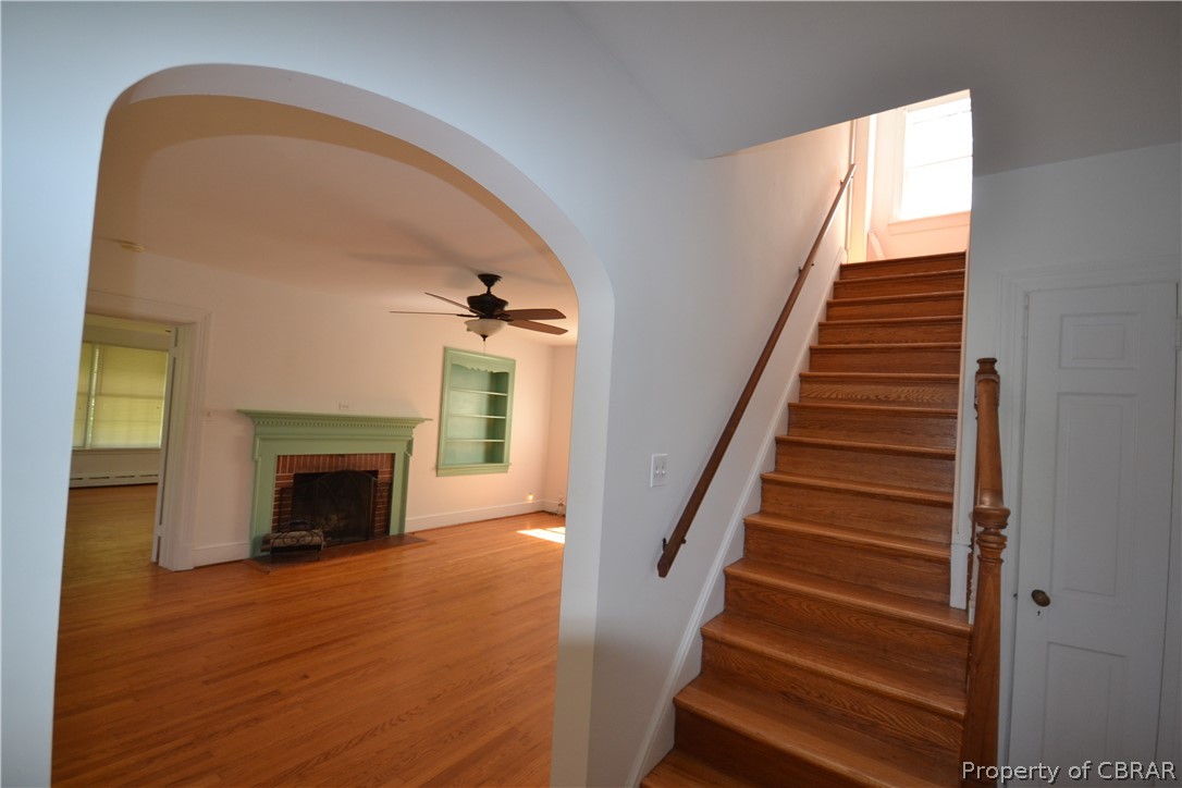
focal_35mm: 15
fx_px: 492
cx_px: 591
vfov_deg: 77.3
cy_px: 394
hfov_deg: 100.4
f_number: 4
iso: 500
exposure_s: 1/60
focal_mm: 10
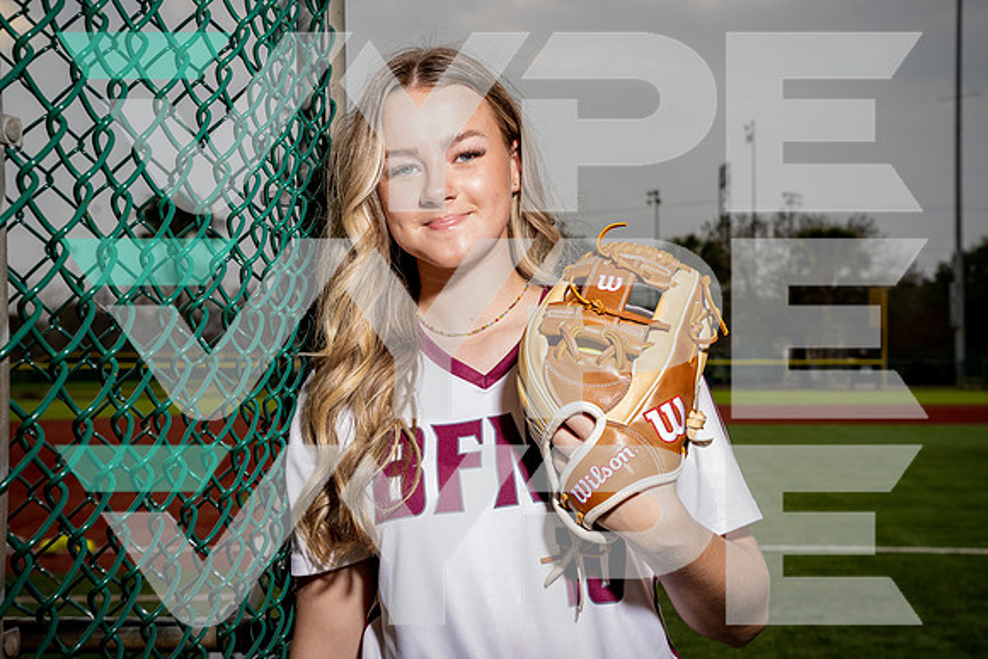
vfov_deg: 25.1
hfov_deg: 36.9
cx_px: 494
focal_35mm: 54
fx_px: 1482
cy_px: 330
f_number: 8
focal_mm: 54
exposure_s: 1/250
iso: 100
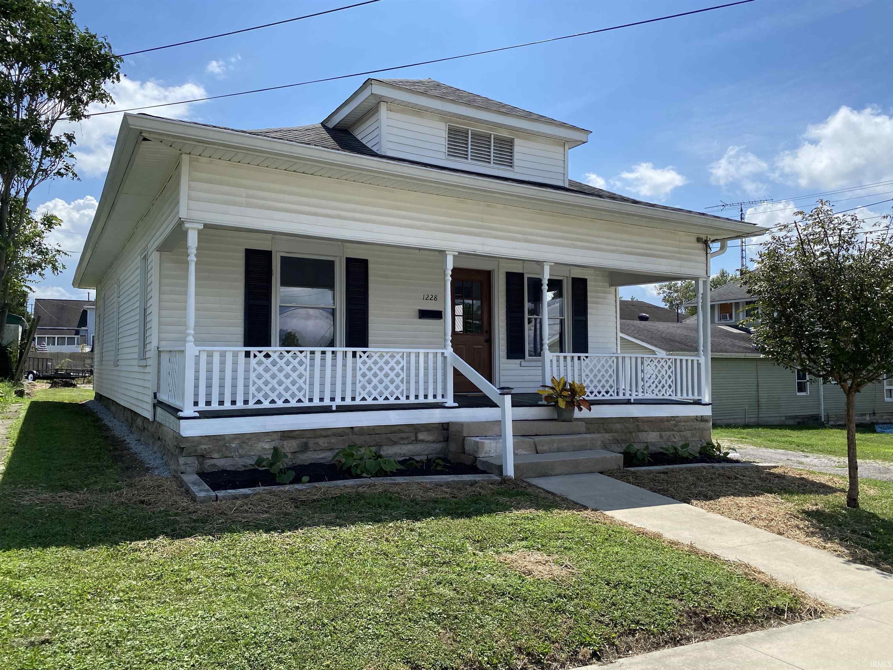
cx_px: 446
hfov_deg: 67.3
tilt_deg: +3.7
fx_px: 671
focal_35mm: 26
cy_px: 335
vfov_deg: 53.1
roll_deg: -0.1
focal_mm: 4.25
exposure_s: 1/3125
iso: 32
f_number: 1.8
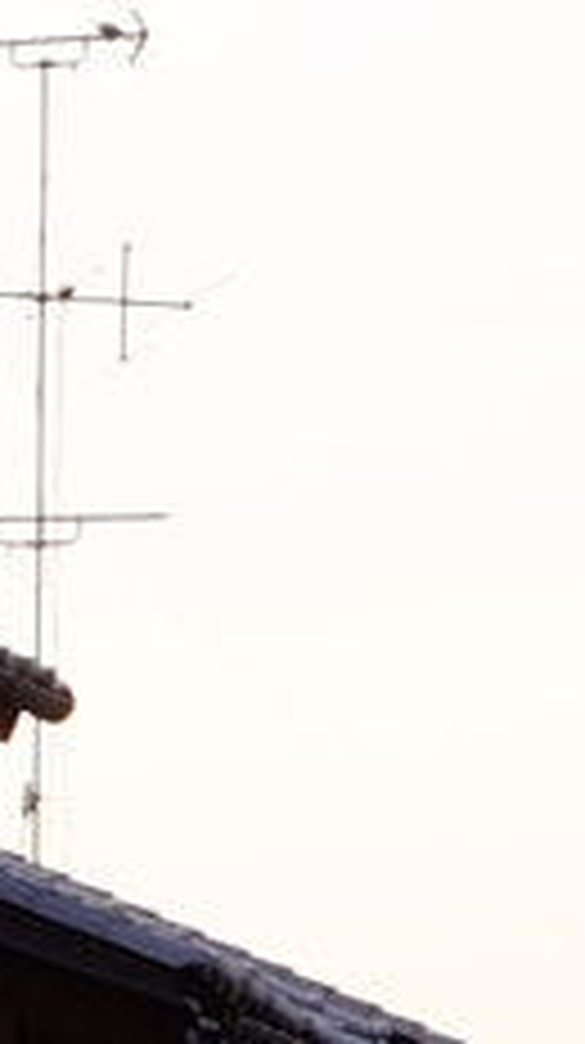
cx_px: 1325
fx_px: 8601
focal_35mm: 311
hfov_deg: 3.8
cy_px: 1260
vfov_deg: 6.9
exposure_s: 1/160
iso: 400
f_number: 8
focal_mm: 28.9
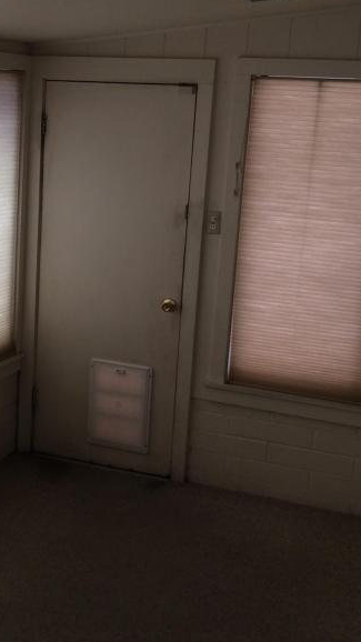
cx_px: 76
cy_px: 294
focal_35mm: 56
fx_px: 953
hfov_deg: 21.2
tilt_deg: -12.1
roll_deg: -1.7
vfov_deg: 37.2
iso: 40
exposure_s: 1/60
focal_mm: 4.15
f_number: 2.2
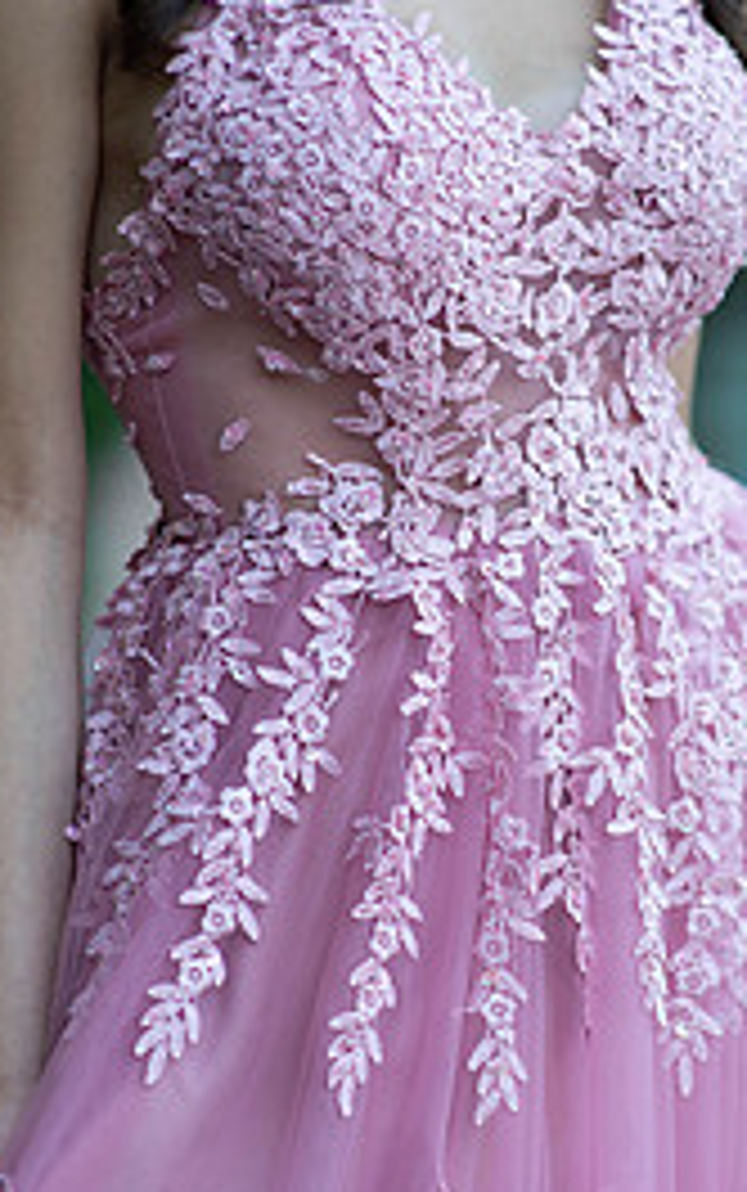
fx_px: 4780
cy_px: 648
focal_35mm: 147
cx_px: 533
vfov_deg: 14.2
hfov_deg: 8.9
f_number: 2
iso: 250
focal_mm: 85
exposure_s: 1/640
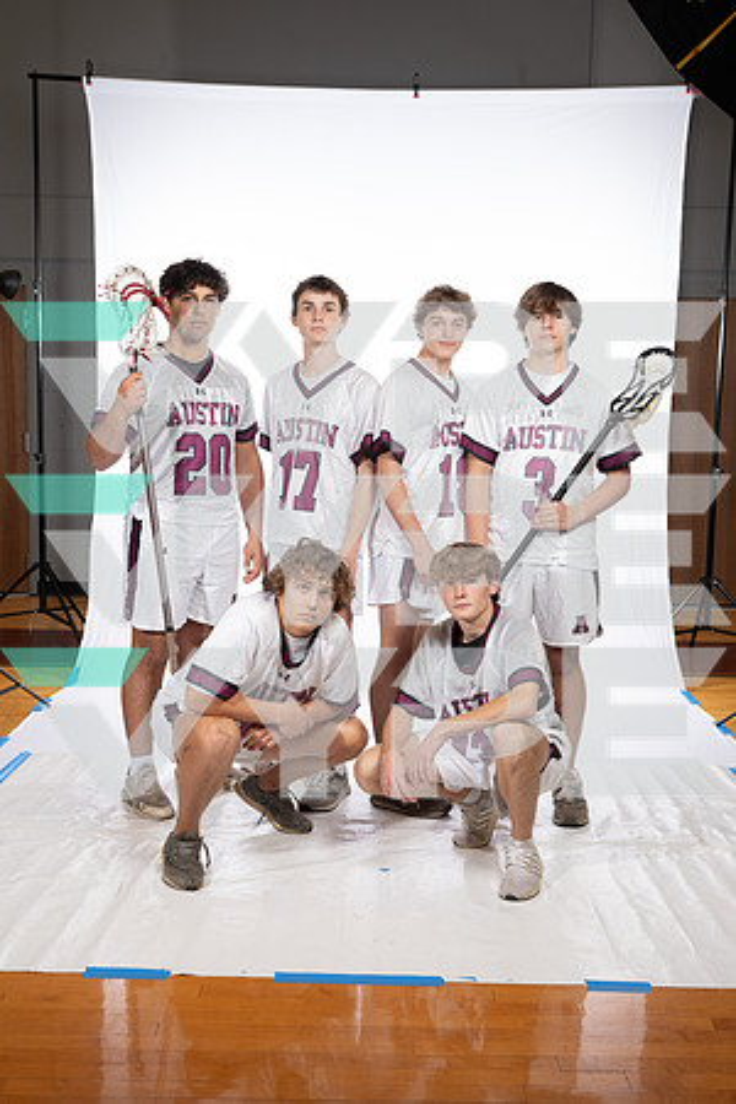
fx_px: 1165
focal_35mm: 38
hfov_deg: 35.1
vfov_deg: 50.7
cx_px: 368
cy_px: 552
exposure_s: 1/250
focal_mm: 38
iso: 640
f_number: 7.1
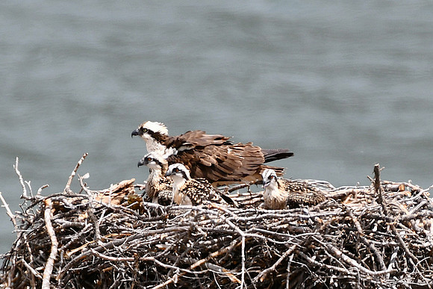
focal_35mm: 750
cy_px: 144
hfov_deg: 2.7
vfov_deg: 1.8
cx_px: 216
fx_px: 9023
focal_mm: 500
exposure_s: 1/500
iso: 200
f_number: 7.1
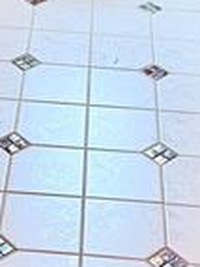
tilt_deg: -11.1
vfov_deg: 13.1
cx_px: 15
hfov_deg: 11.4
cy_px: -282
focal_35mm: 129
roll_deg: +0.1
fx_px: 995
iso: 200
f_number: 1.78
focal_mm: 6.76
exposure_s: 1/60
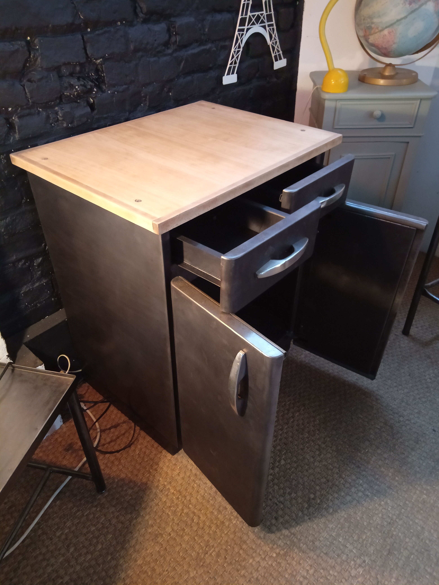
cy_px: 292
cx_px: 220
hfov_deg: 53.1
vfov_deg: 67.3
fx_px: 440
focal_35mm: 26
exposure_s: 1/20
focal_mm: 3.46
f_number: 2.2
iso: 1064
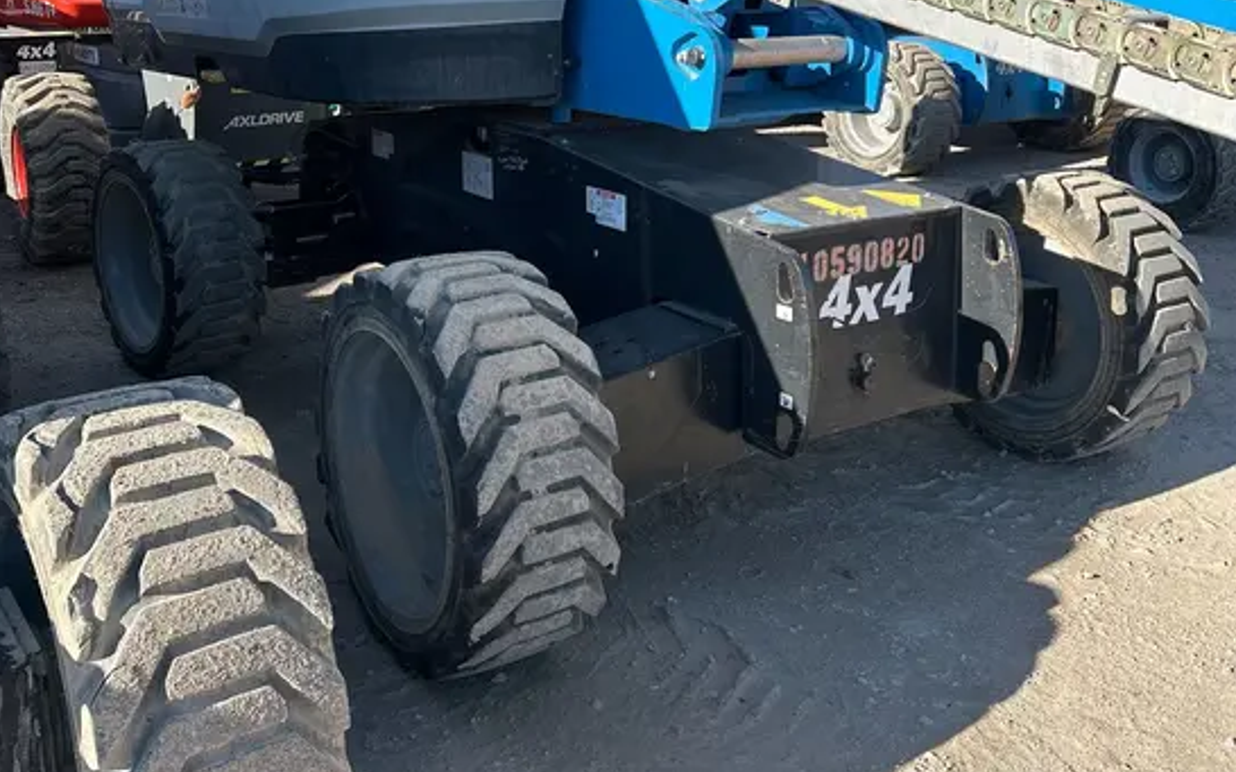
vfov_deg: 33.7
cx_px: 616
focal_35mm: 37
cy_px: 196
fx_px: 1246
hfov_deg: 52.8
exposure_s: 1/2252
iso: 50
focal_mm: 5.7
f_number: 1.5
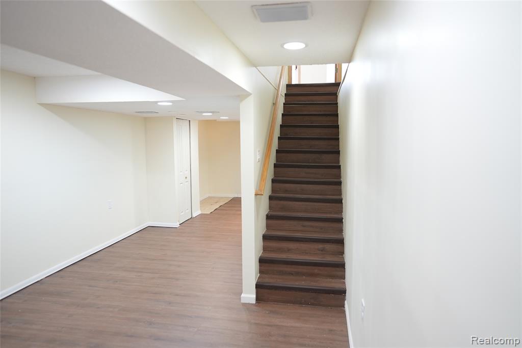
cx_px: 261
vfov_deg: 53.1
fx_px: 348
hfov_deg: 73.7
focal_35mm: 24
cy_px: 174
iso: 800
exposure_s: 1/125
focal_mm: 24
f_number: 1.6
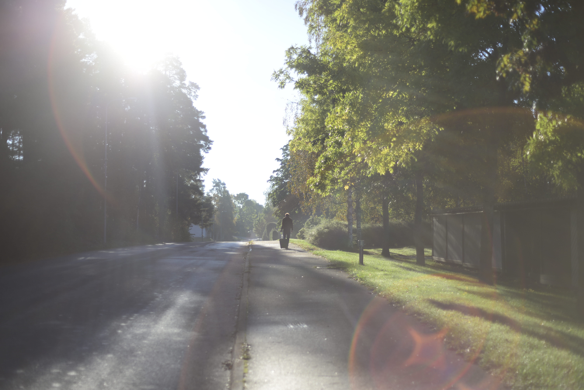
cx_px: 292
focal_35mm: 50
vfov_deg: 27.0
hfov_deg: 39.6
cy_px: 195
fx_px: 811
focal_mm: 50
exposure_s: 1/4000
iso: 100
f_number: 1.8
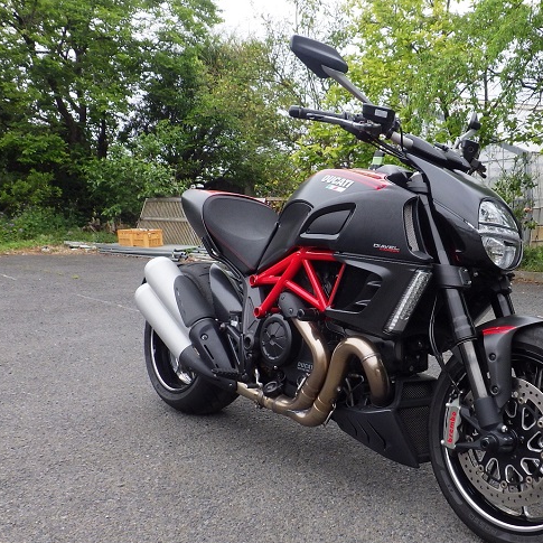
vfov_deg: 46.0
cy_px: 283
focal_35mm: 36
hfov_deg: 44.8
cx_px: 392
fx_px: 639
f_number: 4.2
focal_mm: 5
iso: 250
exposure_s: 1/320
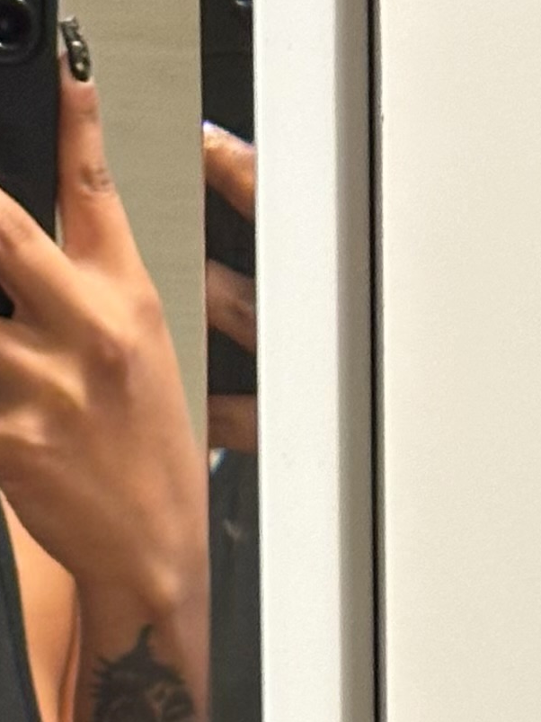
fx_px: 5023
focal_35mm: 241
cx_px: -28
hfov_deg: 6.1
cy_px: 789
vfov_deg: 8.2
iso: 250
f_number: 1.78
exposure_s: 1/33
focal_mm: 6.86
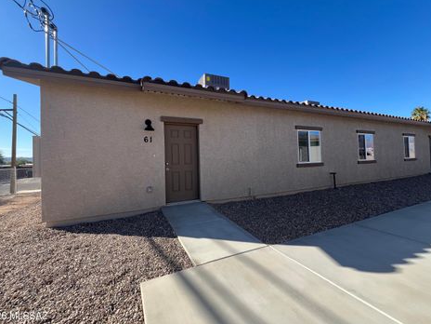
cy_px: 157
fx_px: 174
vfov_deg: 85.6
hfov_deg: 102.0
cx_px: 209
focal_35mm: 14
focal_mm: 1.57
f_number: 1.8
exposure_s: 1/464
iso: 32
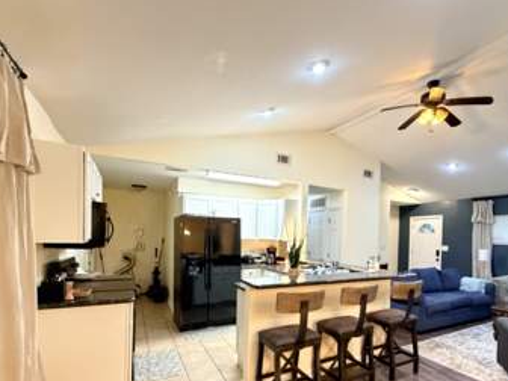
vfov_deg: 64.9
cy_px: 242
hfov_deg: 80.4
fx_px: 294
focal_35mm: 20
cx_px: 313
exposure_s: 1/60
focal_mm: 2.22
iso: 1250
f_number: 2.2
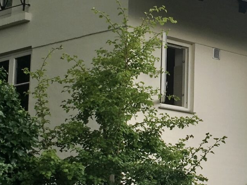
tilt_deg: +10.0
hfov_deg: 16.7
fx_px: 835
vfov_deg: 12.7
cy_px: 93
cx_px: 207
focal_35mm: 117
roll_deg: -0.5
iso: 25
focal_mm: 4.15
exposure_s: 1/439
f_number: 2.2
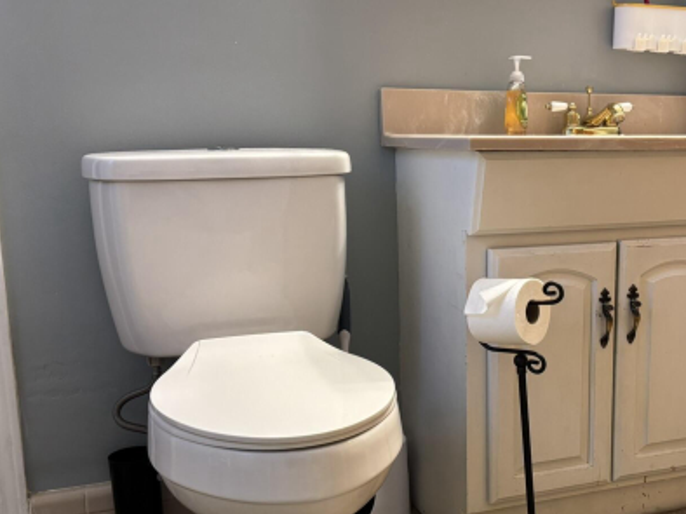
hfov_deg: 42.0
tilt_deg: -11.6
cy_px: 317
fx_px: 871
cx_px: 488
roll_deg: -0.4
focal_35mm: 44
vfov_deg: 32.7
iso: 160
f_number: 1.6
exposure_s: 1/60
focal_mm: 5.96
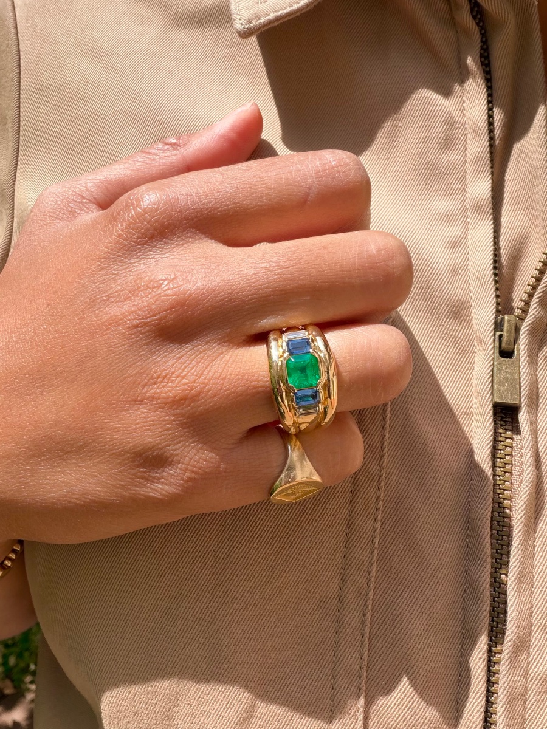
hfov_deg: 46.8
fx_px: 632
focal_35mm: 30
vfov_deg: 60.0
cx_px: 274
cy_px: 364
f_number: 1.9
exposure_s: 1/556
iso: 32
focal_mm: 2.71
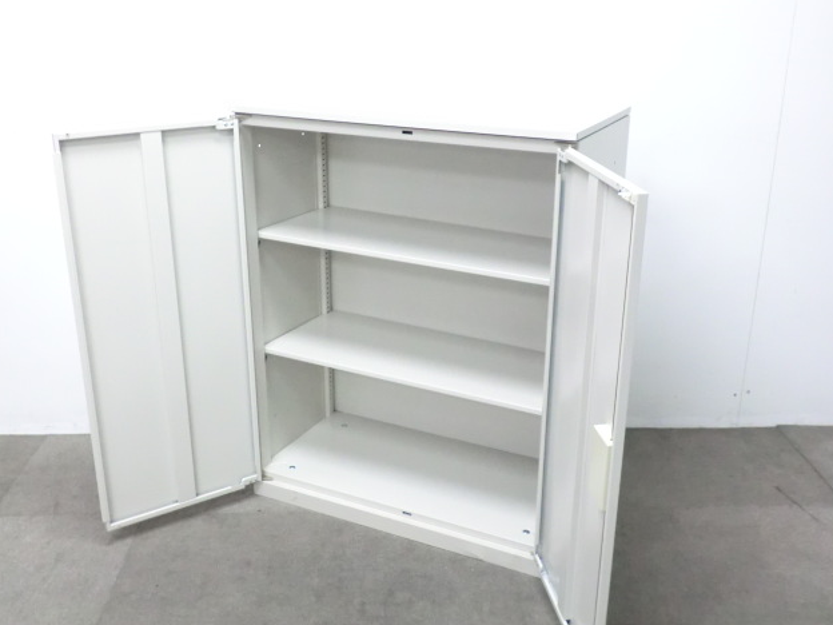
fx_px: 938
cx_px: 415
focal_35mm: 39
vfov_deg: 36.8
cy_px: 315
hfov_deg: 47.9
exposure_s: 1/30
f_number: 3.9
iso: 800
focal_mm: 6.9
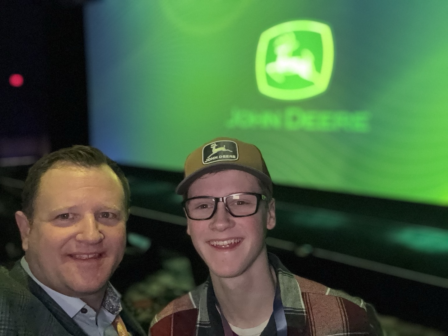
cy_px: 168
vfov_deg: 46.8
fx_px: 388
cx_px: 224
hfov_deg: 60.0
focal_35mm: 30
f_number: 1.9
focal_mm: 2.69
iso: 320
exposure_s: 1/26
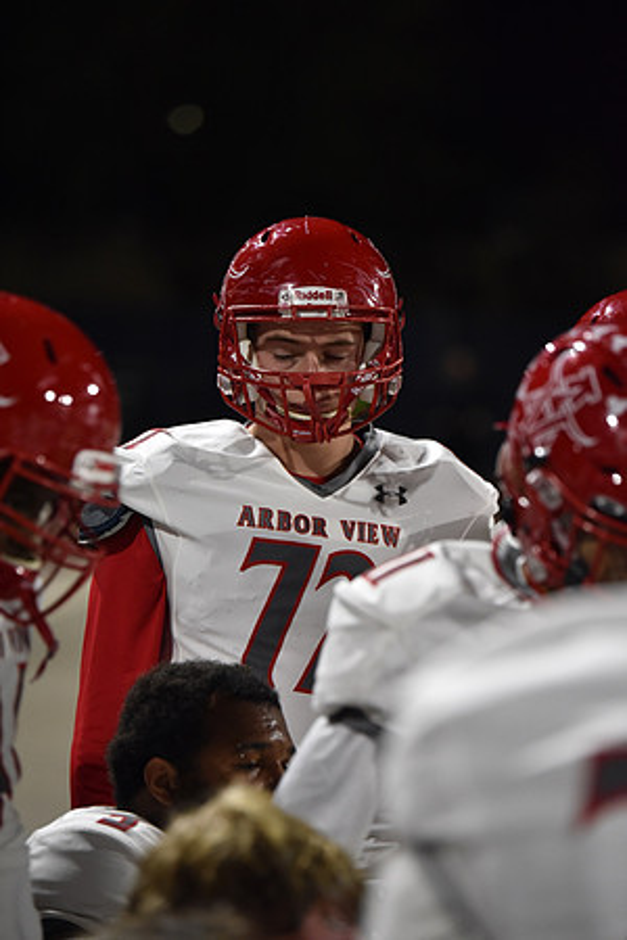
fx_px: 4702
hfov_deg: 7.6
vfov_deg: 11.4
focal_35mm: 180
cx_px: 314
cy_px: 470
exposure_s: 1/500
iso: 4000
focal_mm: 180
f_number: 2.8
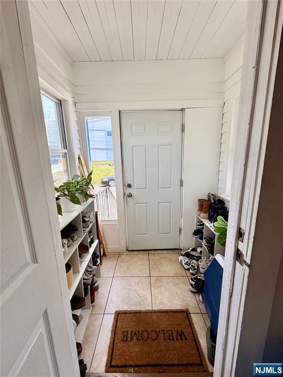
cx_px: 142
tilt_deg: -11.8
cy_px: 188
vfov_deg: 102.1
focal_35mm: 14
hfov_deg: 85.7
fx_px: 153
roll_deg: +1.0
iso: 40
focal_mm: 2.22
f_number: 2.2
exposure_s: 1/160
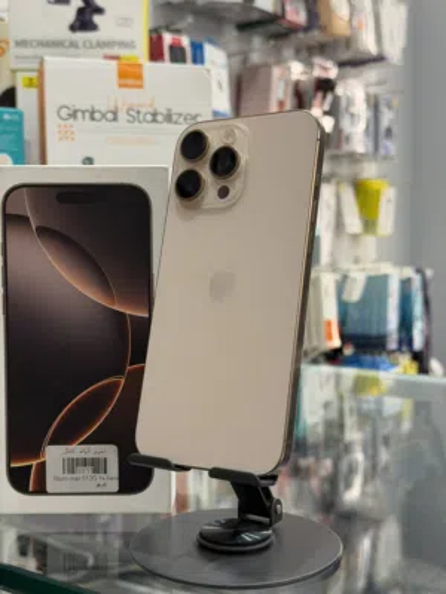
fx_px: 825
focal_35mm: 48
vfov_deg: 39.7
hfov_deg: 30.3
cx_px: 223
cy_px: 297
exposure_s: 1/100
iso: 80
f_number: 1.78
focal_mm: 6.76
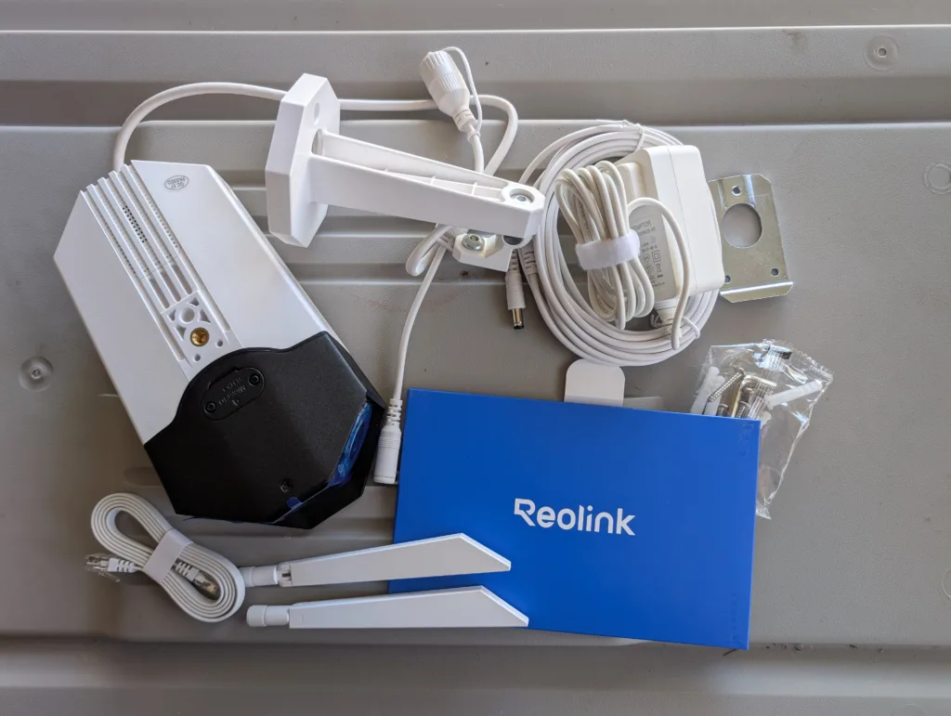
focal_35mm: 24
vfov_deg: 56.9
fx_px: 660
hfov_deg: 71.5
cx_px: 476
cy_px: 358
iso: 18
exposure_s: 1/43.1
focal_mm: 6.9
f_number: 1.68
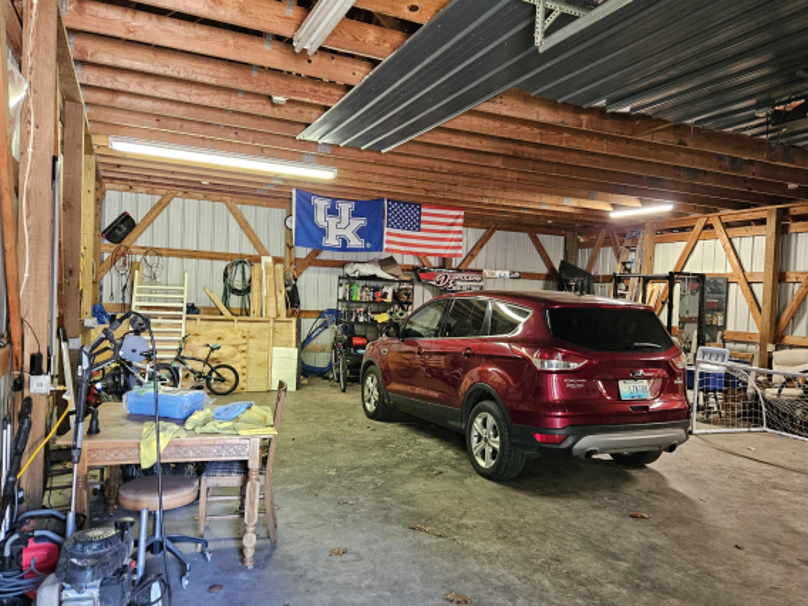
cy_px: 316
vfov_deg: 51.3
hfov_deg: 65.3
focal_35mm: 27
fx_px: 630
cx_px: 430
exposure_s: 1/30
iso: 320
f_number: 1.8
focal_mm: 5.4
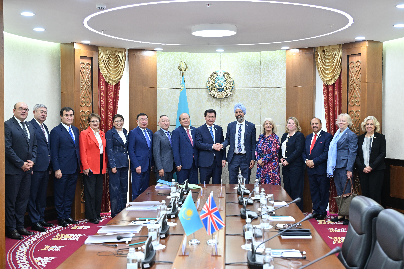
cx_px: 202
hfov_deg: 42.7
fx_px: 516
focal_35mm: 46
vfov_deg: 29.2
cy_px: 134
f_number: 4
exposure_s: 1/160
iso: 1000
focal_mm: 46
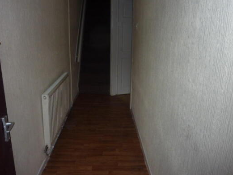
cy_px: 81
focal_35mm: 28
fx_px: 188
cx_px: 114
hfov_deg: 63.5
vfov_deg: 49.6
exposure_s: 1/30
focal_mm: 4.1
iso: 100
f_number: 3.3
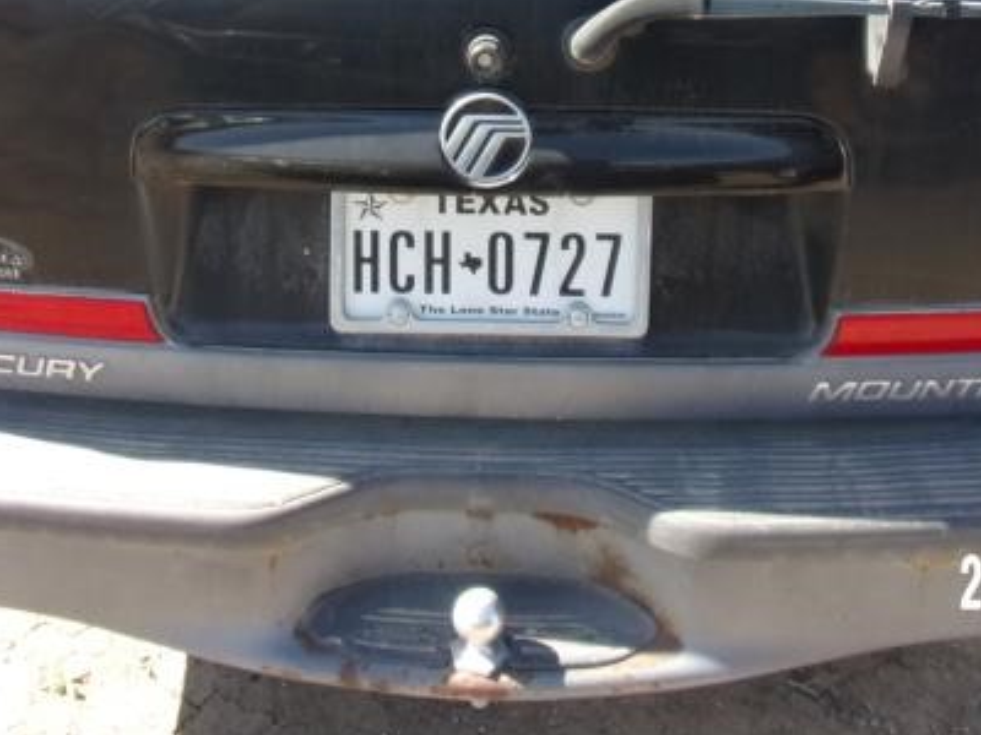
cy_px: 10
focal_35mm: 48
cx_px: 537
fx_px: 1360
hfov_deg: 39.6
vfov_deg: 28.5
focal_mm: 4.3
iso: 80
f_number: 3.3
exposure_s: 1/280
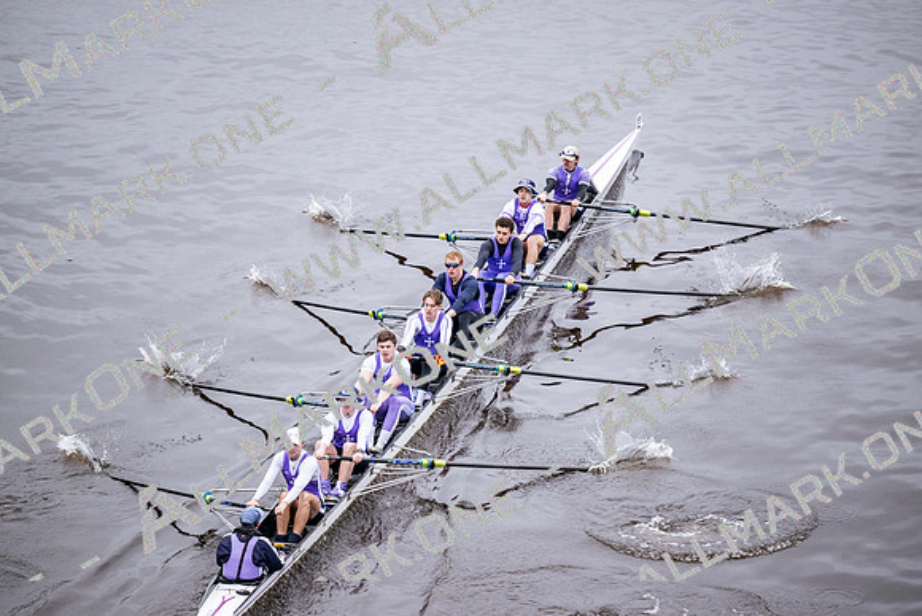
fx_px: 4355
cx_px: 461
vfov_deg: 8.1
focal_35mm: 170
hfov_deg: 12.1
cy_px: 308
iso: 2000
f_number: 2.8
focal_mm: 170
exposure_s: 1/2000
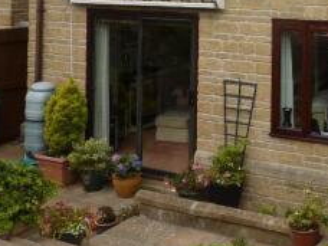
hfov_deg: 29.2
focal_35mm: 64
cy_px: -45
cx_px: 286
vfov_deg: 21.4
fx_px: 606
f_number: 4
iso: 80
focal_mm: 4.1
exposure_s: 1/400
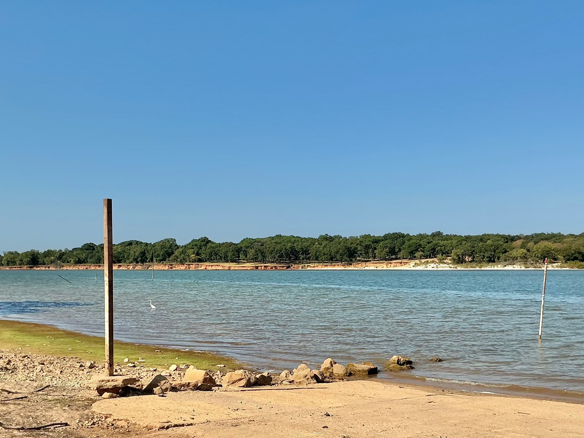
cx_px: 255
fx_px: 692
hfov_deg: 45.7
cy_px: 294
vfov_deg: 34.8
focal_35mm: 41
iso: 25
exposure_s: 1/2959
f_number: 1.8
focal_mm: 3
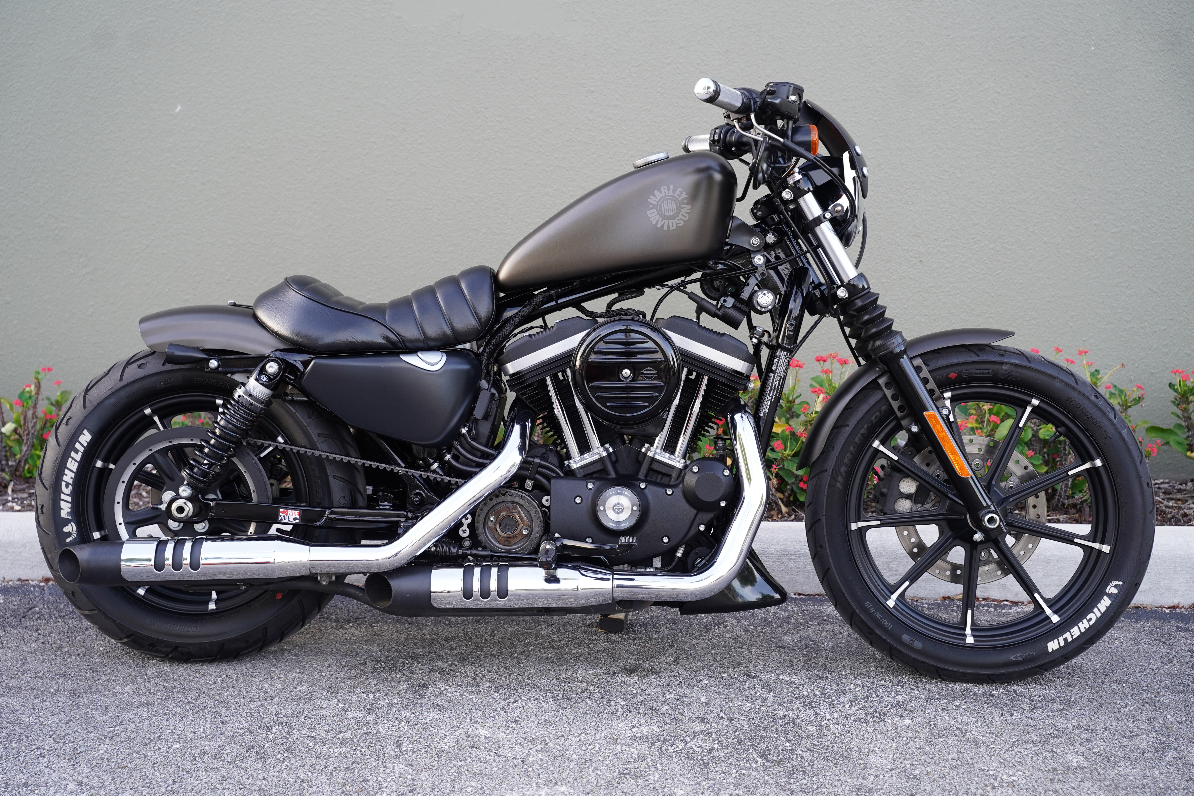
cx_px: 597
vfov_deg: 30.0
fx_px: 1486
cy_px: 398
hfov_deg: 43.8
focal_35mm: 45
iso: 640
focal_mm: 44.8
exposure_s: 1/160
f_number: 4
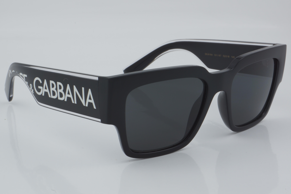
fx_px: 606
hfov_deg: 27.0
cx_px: 146
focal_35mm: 75
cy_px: 97
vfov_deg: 18.2
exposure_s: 1/4
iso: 100
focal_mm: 50
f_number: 32
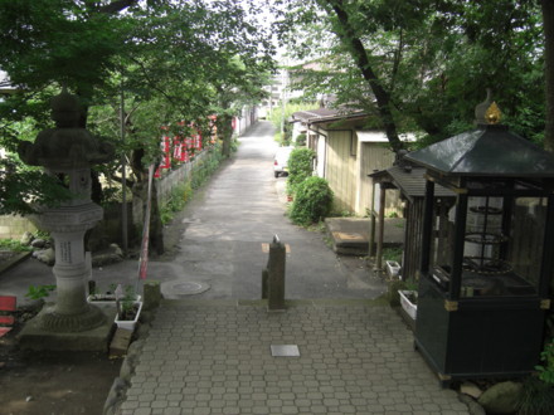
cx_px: 277
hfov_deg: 49.0
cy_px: 208
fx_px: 608
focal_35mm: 38
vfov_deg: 37.7
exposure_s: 1/200
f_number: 2.8
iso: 80
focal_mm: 7.9
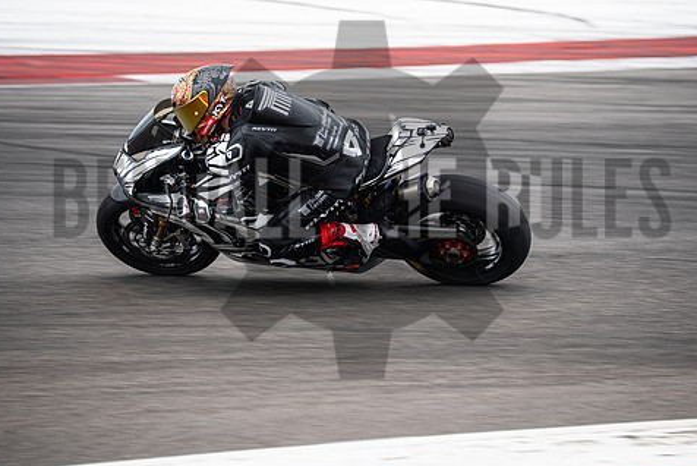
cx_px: 362
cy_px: 200
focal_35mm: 246
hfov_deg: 8.4
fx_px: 4766
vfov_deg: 5.6
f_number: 3.2
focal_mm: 134.4
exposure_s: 1/250
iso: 160
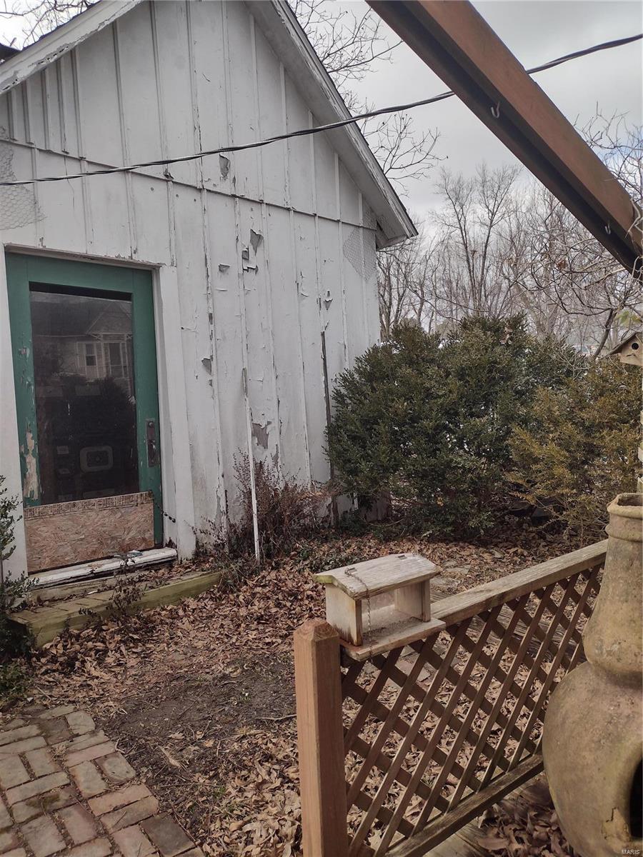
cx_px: 322
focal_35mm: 27
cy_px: 428
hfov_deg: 51.4
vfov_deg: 65.3
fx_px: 669
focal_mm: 4.71
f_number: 1.7
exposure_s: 1/1344
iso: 100
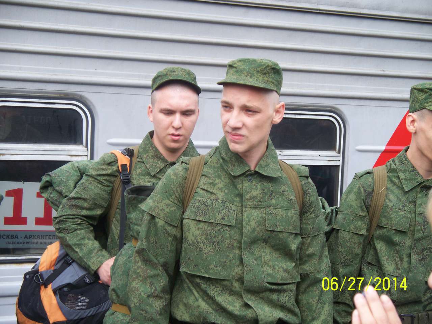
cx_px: 216
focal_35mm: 80
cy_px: 162
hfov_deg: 24.4
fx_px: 998
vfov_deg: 18.4
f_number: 3.4
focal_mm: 16.86
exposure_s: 1/200
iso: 64
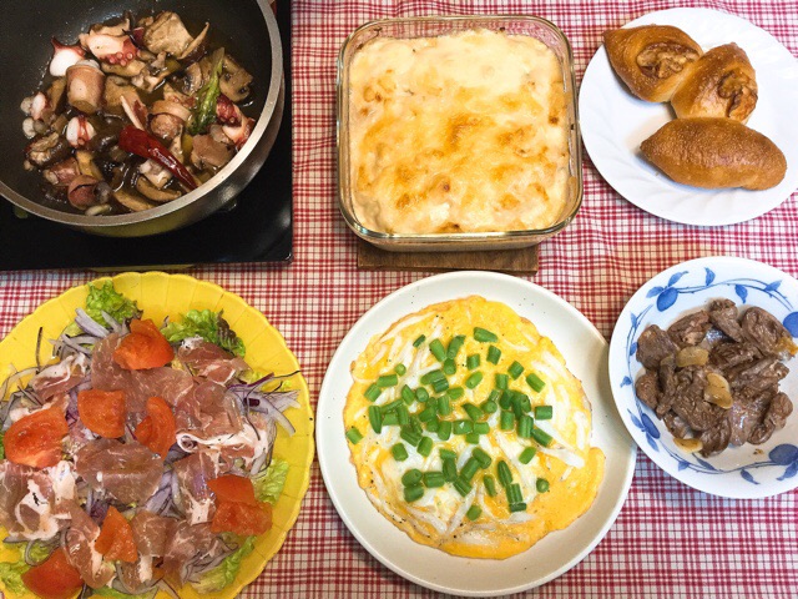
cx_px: 399
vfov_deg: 45.4
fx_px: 715
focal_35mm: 31
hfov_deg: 58.4
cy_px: 300
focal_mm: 3.3
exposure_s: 1/30
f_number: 2.4
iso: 80
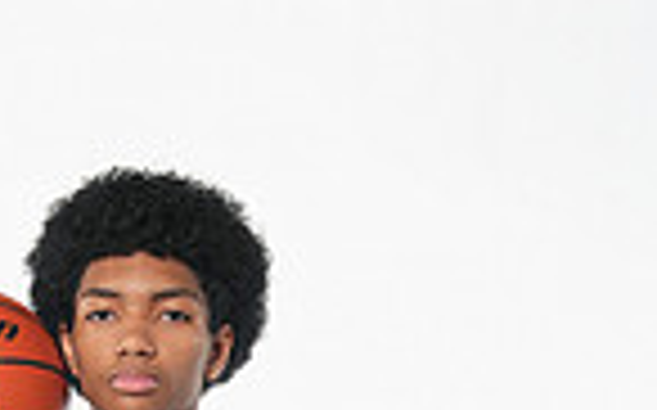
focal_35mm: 135
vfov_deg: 8.8
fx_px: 2407
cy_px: 1005
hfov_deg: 15.4
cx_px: 81
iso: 500
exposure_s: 1/125
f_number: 7.1
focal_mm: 42.8
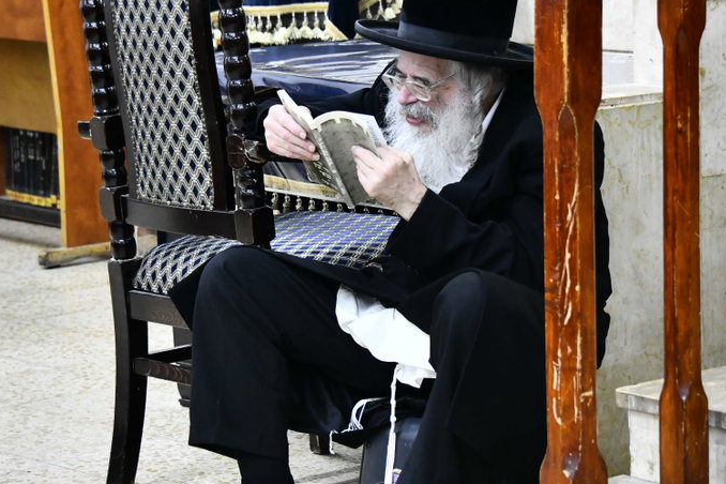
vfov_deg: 8.5
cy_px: 133
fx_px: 3247
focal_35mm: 161
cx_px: 426
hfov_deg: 12.8
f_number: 5.6
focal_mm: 78
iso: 1600
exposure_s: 1/160
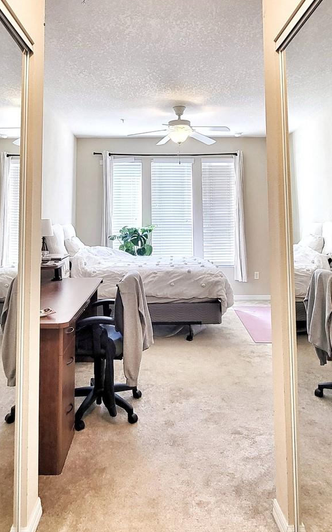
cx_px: 147
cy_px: 232
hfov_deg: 50.9
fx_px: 348
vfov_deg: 74.5
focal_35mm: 24
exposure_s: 1/60
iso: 125
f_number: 2.2
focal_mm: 2.2
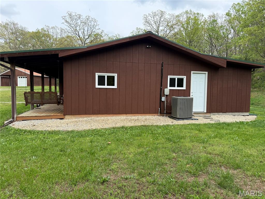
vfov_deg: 56.8
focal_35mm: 24
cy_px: 100
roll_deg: -0.4
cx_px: 132
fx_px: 184
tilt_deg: -0.5
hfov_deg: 71.6
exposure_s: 1/1653
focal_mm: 6.76
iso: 100
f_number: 1.78
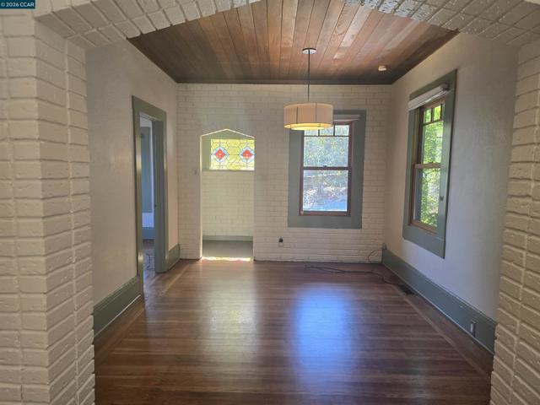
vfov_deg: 58.9
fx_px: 359
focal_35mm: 23
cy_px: 202
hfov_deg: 73.9
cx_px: 270
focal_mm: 6.3
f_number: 1.7
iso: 160
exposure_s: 1/120
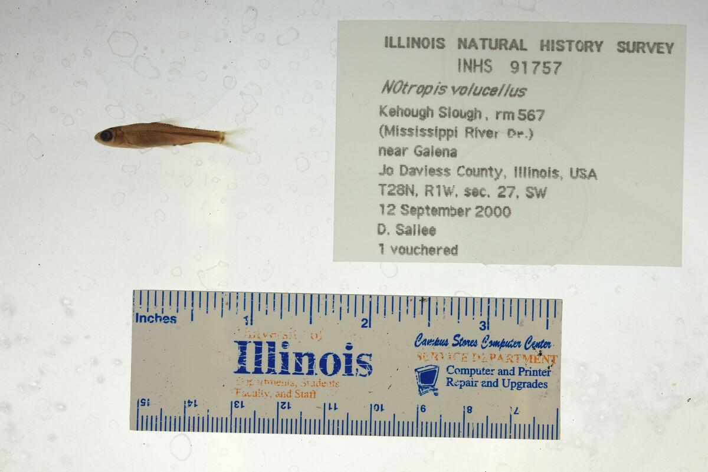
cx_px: 354
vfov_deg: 22.6
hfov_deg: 33.4
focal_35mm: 60
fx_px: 1180
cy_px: 236
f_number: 10
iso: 100
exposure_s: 1/200
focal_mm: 60
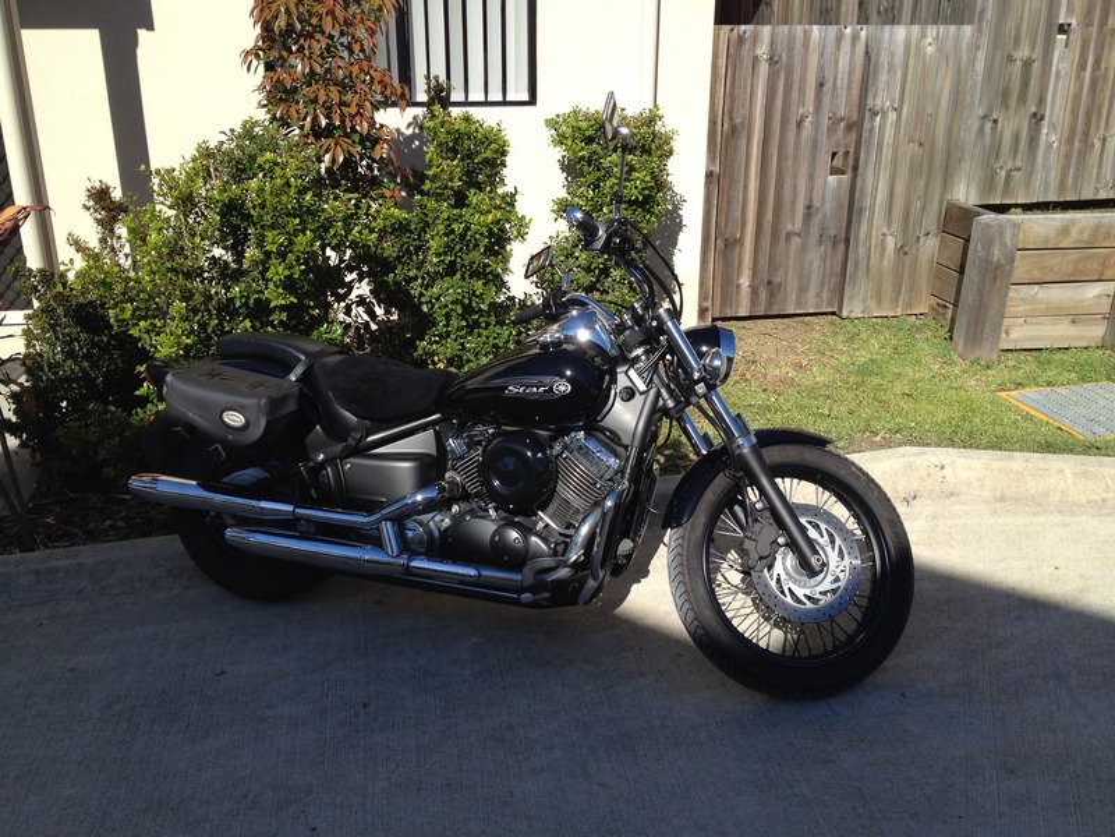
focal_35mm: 35
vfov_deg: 40.7
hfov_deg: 52.6
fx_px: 1127
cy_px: 418
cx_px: 558
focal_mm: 4.28
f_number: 2.4
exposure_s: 1/1381
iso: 50
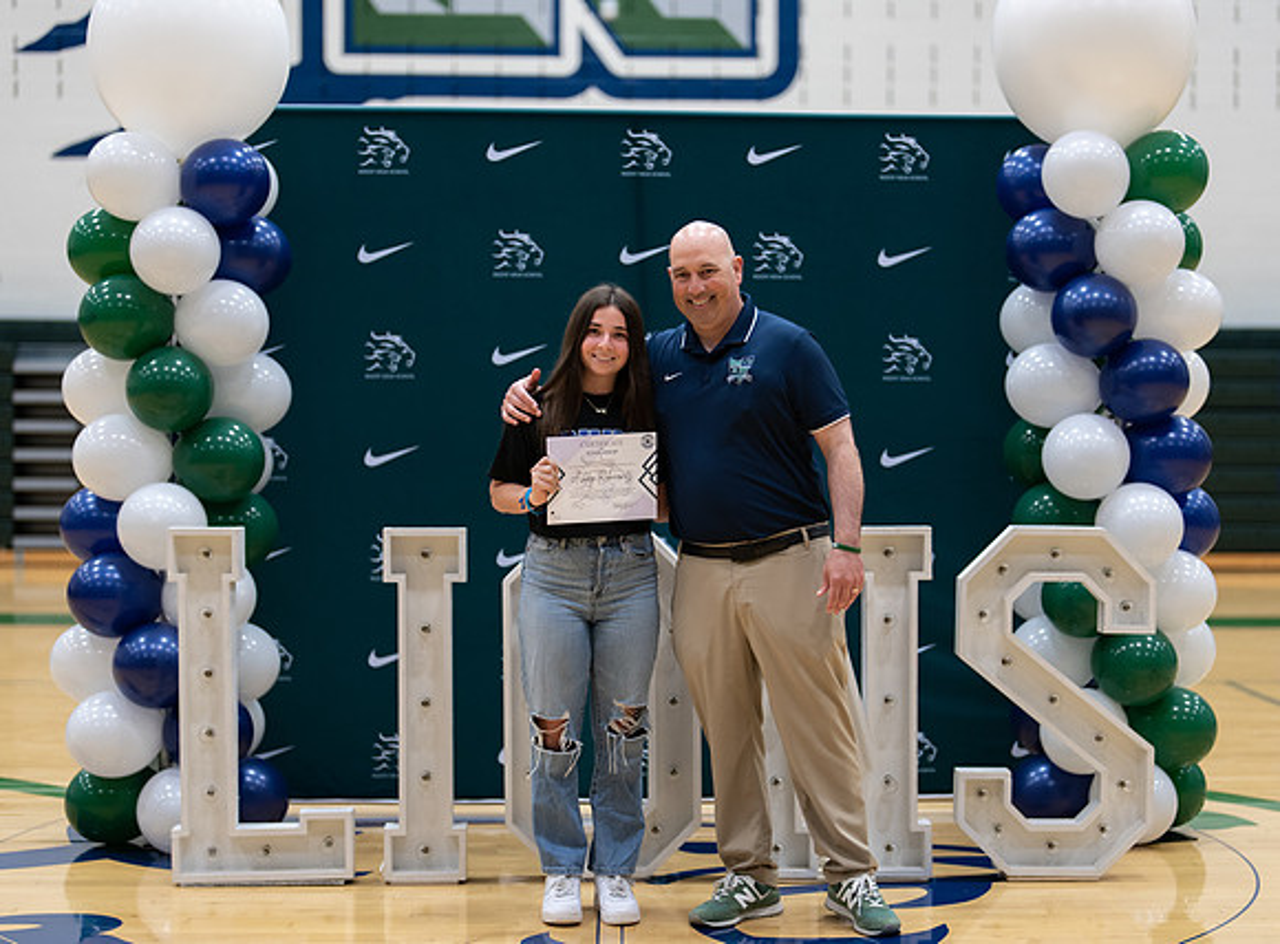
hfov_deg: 31.0
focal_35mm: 63
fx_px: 2304
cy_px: 531
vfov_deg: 23.2
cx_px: 690
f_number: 1.2
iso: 320
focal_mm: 50
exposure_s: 1/320
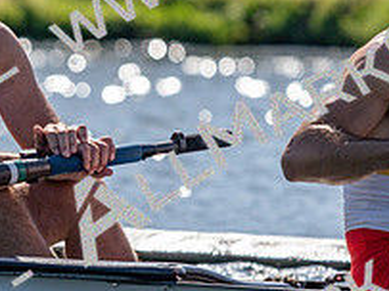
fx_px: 10624
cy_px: 85
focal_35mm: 946
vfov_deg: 1.6
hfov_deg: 2.1
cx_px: -90
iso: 320
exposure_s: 1/2000
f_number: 6.3
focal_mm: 344
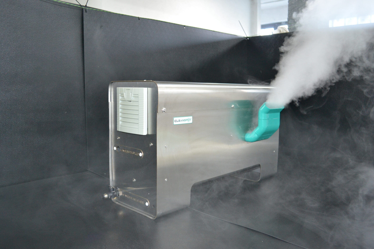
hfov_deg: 61.9
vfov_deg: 43.6
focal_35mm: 30
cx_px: 187
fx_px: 312
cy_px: 124
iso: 800
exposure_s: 1/30
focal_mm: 20
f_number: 3.8
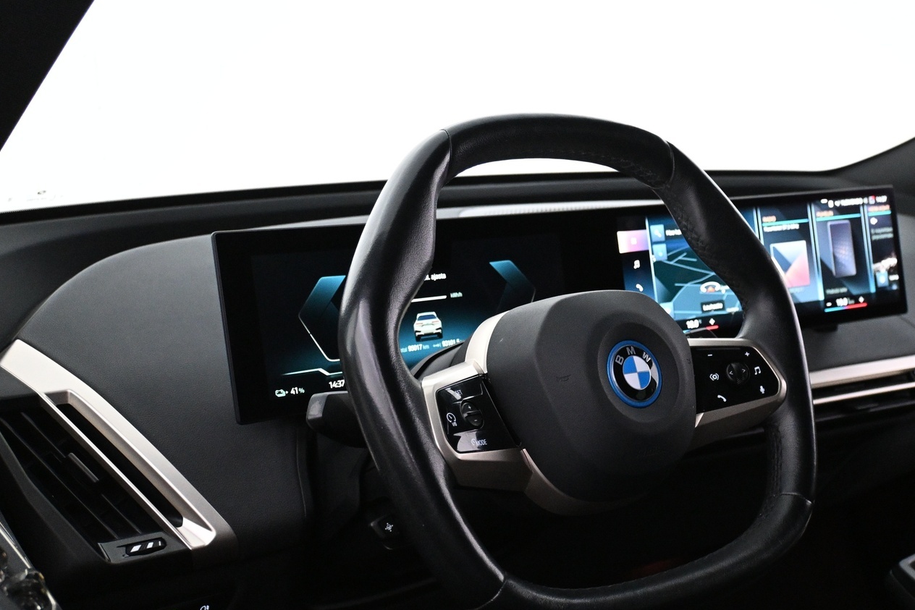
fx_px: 1050
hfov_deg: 46.7
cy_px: 354
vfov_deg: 32.3
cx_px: 563
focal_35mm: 41
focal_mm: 21.5
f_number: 4
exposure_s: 1/60
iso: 4000
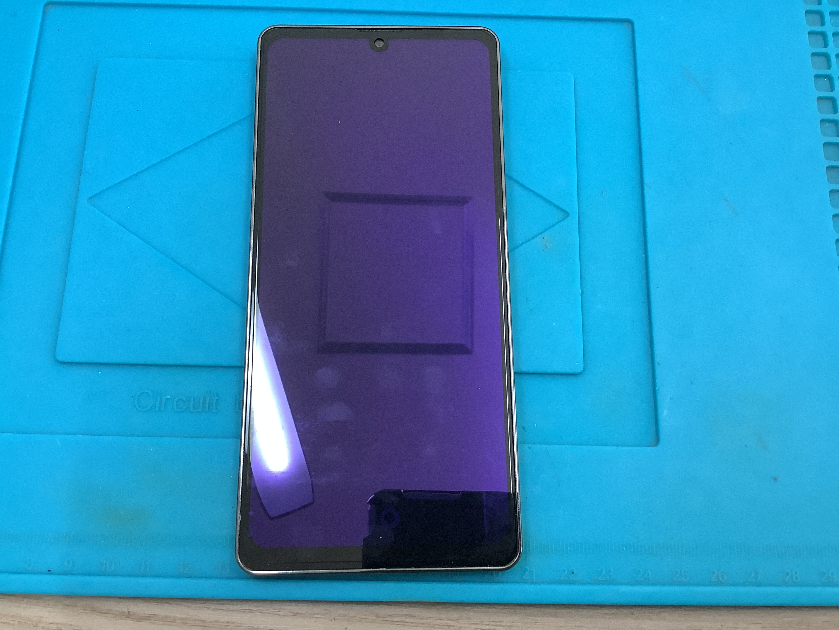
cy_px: 315
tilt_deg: -75.1
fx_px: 751
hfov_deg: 58.4
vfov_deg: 45.4
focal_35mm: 31
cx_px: 420
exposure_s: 1/60
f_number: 2.4
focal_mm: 3.3
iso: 160
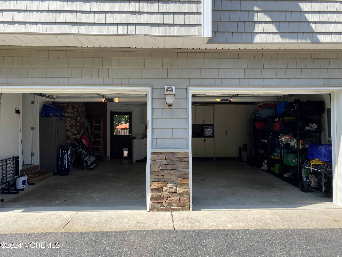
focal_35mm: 26
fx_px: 257
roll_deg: +0.8
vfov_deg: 53.1
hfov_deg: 67.3
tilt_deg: +2.2
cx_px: 171
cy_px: 128
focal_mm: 4.25
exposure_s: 1/981
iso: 32
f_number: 1.8
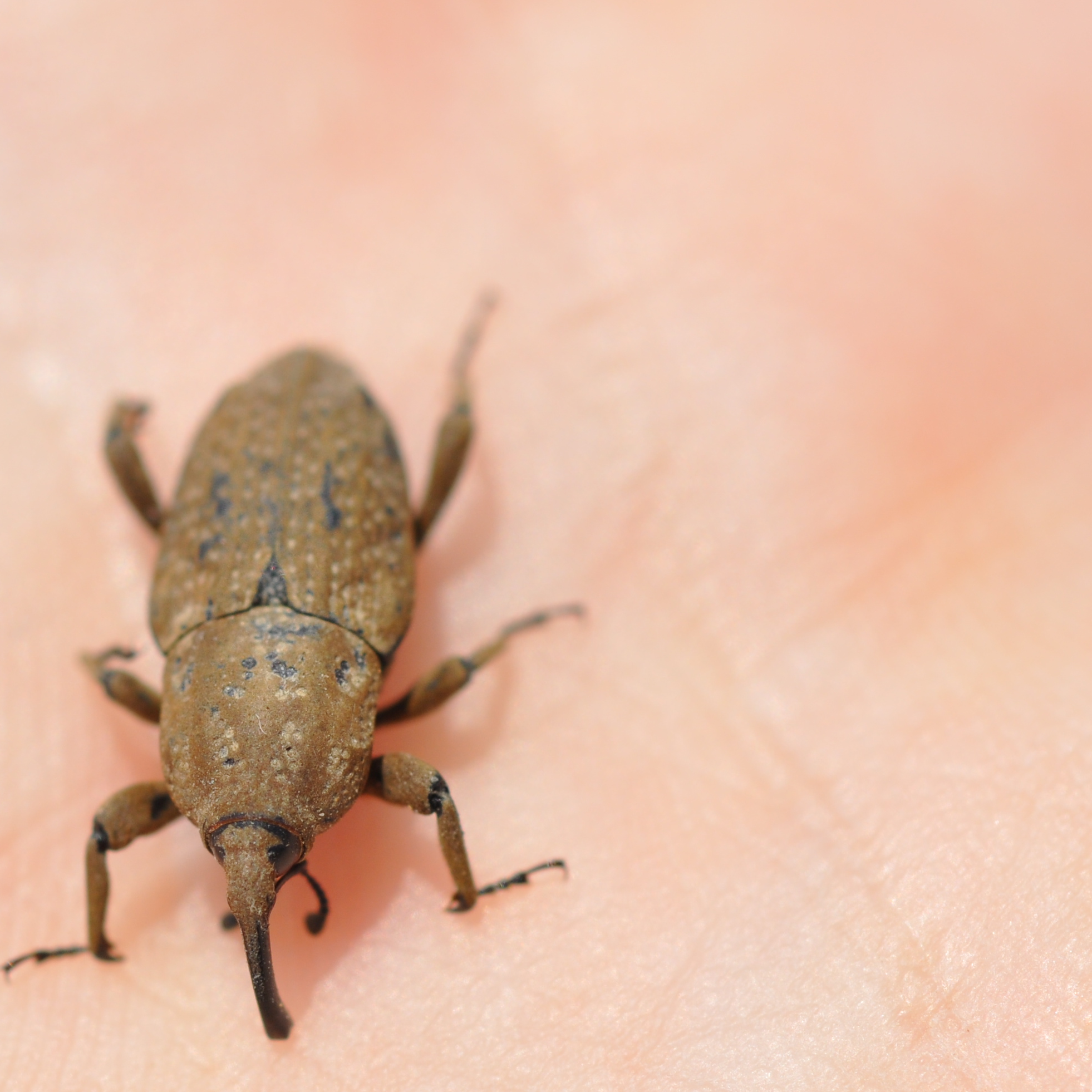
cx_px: 235
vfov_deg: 10.5
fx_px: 5960
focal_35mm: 167
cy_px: 768
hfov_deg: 10.4
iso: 200
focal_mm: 60
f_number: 8
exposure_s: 1/1000
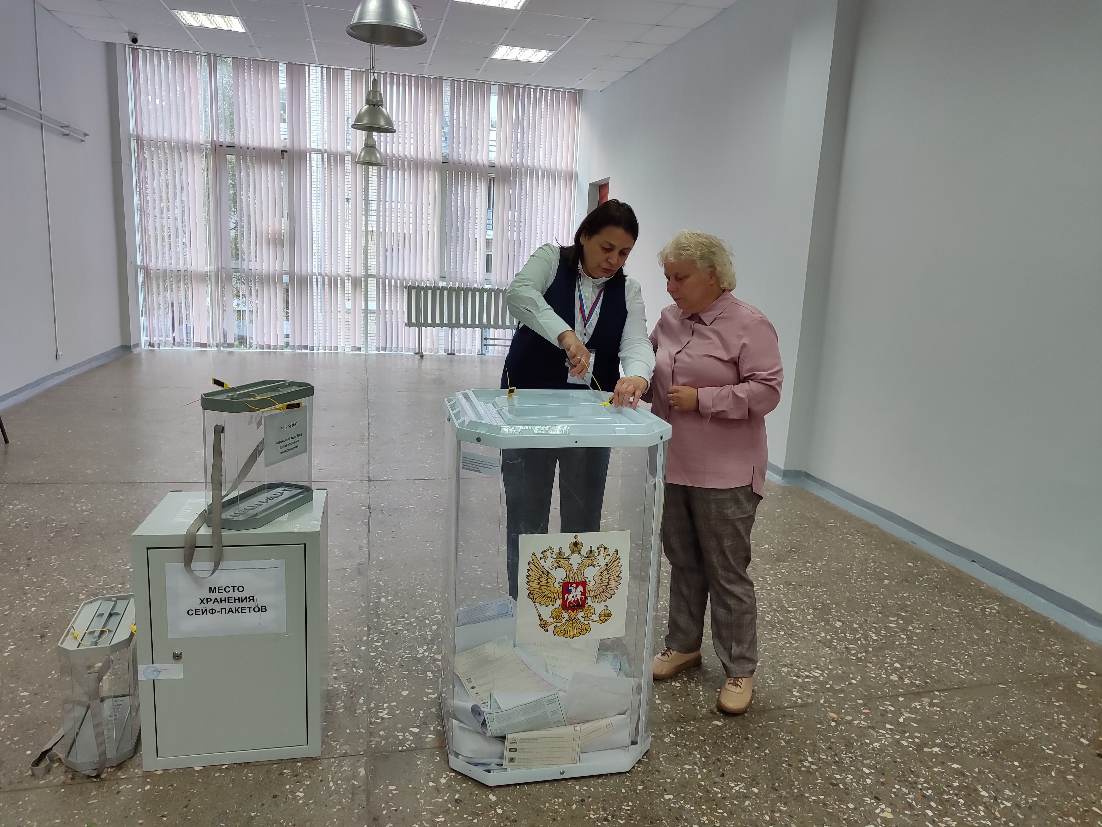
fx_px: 796
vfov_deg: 54.9
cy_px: 414
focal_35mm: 25
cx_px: 551
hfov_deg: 69.4
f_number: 1.89
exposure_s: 1/50
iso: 99
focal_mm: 5.95
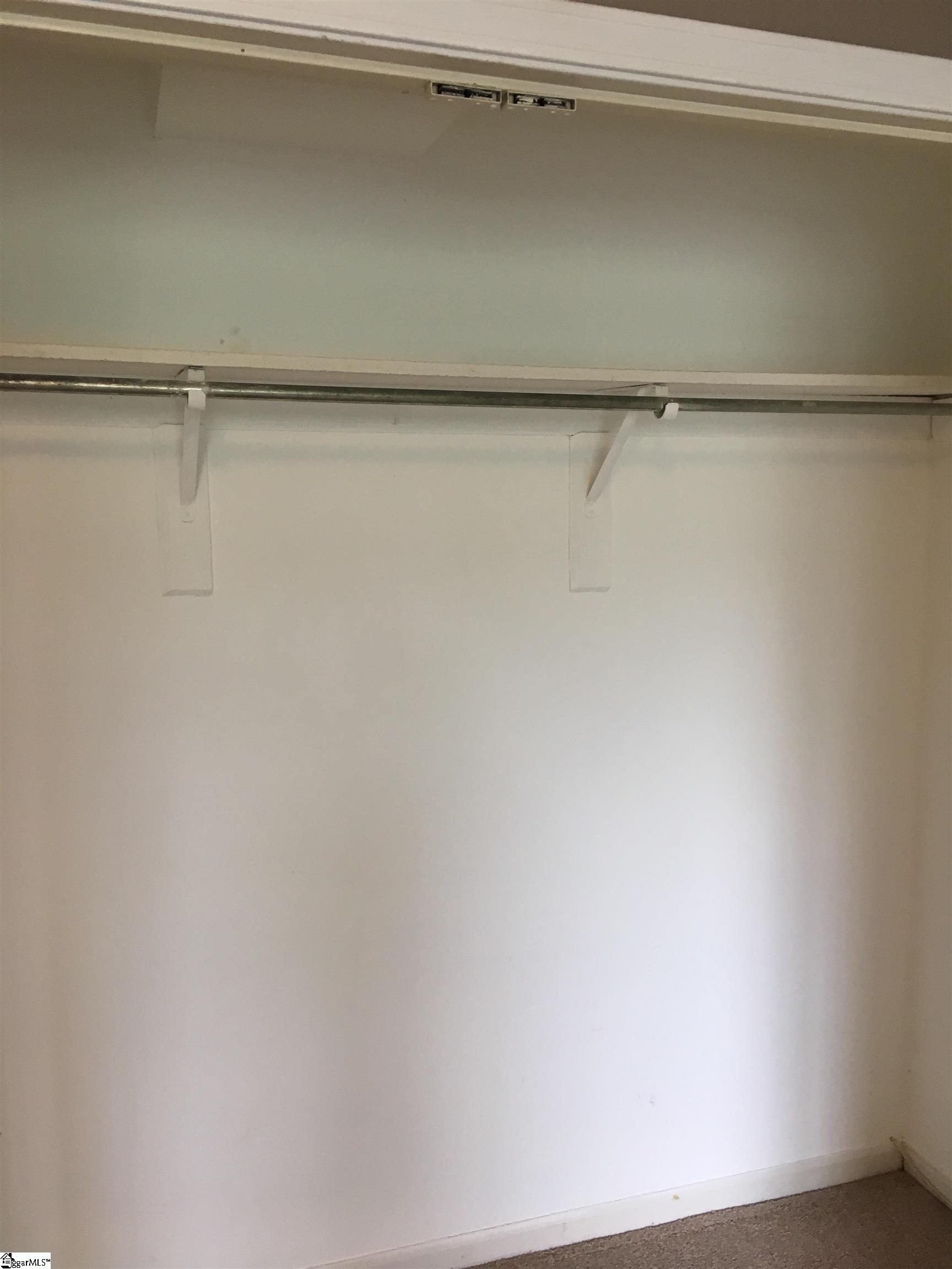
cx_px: 476
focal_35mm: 29
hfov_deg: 48.2
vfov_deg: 61.7
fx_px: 1063
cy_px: 634
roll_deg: -0.2
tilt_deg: -5.8
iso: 50
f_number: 2.2
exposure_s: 1/30
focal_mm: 4.15
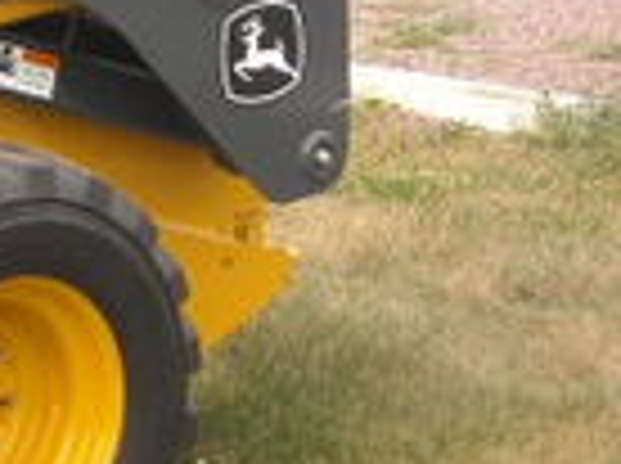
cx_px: -450
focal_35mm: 174
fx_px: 3116
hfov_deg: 10.8
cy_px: 27
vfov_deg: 8.5
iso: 64
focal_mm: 7.1
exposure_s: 1/284
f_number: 3.1
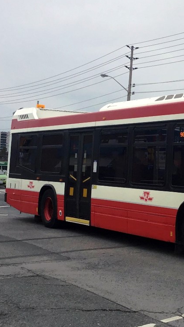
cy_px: 163
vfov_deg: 44.6
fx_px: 399
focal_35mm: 46
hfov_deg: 23.7
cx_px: 220
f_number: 2.4
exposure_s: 1/1773
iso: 25
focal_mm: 3.3
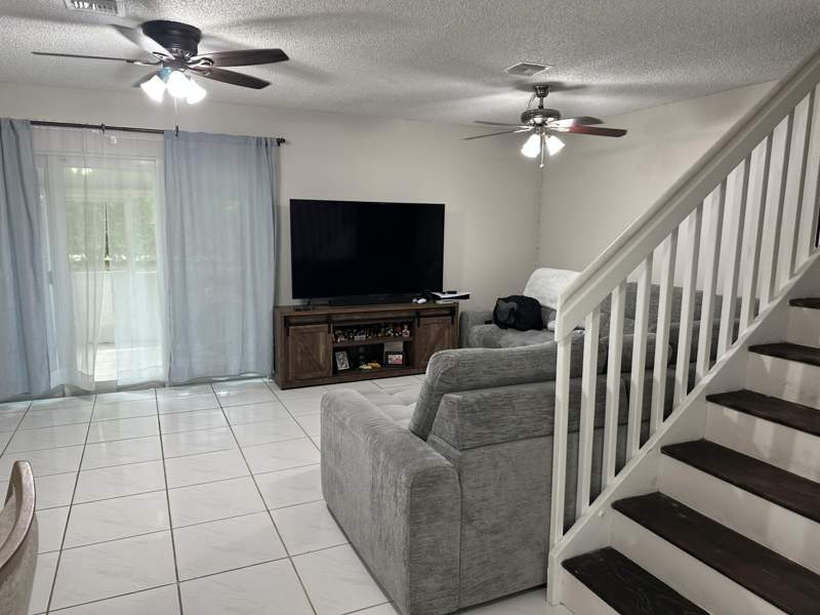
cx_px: 410
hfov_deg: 71.6
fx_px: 569
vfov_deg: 56.8
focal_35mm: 24
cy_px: 308
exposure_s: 1/60
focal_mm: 6.86
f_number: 1.78
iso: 125
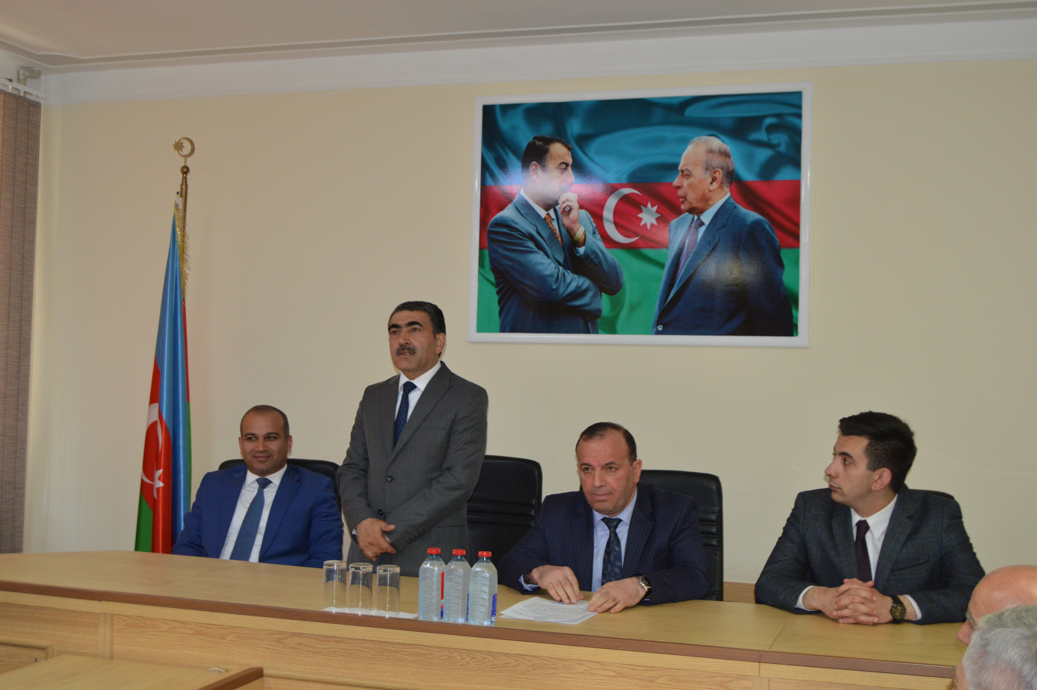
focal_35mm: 45
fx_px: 1295
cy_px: 345
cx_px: 518
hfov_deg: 43.6
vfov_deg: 29.8
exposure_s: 1/30
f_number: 5
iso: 800
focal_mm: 30
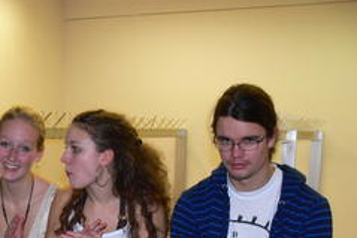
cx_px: 18
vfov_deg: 18.4
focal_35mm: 72
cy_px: 244
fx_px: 713
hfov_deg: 26.9
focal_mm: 7.4
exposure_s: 1/30
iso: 100
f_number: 2.8
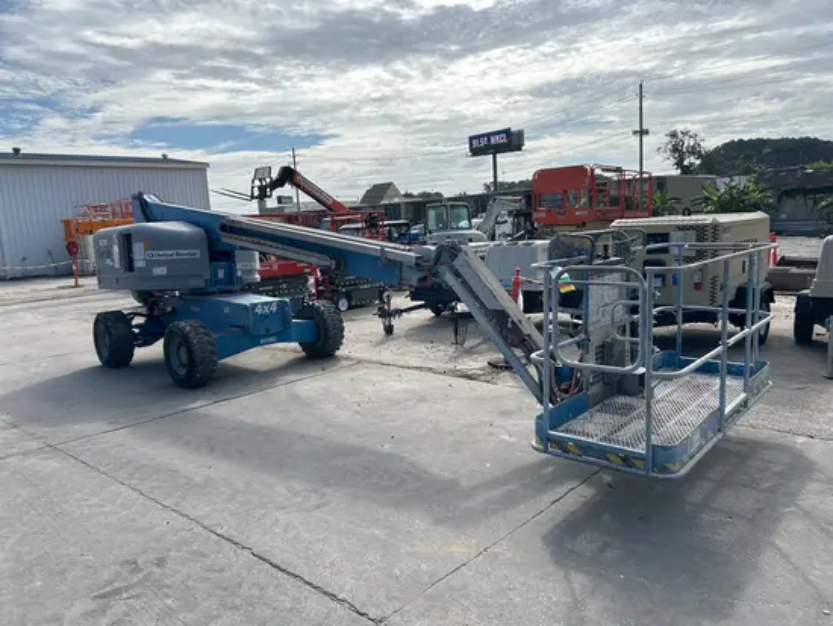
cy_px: 313
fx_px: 626
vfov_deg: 53.1
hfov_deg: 67.3
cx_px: 416
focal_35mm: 26
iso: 50
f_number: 1.5
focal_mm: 5.7
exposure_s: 1/6211
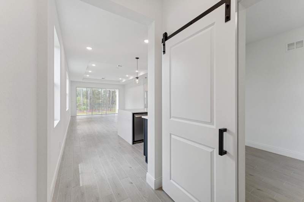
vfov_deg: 81.2
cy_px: 101
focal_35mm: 14
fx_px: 118
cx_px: 152
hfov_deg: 104.3
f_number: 8
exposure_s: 1/6
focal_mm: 14
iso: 160
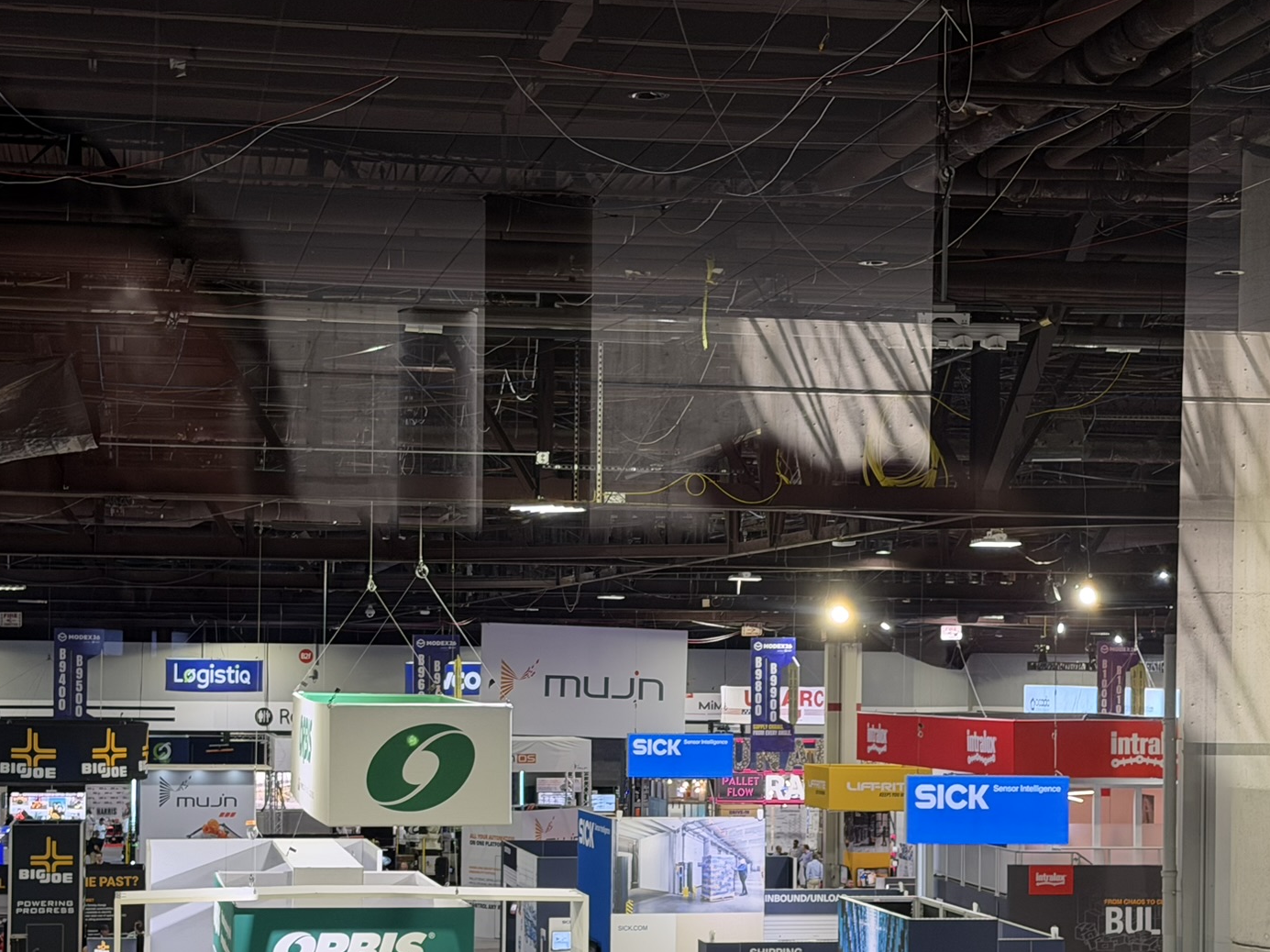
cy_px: 662
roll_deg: -0.7
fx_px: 2604
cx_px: 613
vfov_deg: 20.6
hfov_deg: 27.4
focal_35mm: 71
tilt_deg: +0.9
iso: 160
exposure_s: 1/60
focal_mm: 6.76
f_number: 1.78
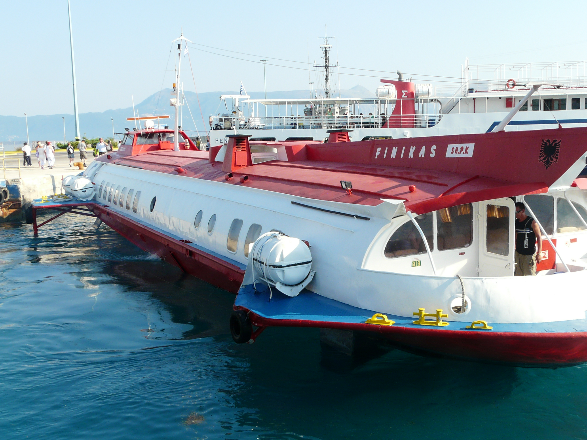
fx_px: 729
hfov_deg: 43.7
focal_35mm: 43
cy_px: 241
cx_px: 348
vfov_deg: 33.6
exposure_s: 1/250
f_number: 5.6
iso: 100
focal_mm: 5.7
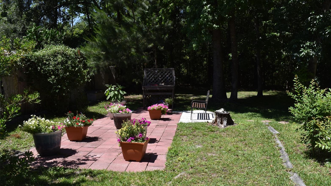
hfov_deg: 66.1
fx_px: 255
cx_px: 169
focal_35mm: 29
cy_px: 100
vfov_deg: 40.2
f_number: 10
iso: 200
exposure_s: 1/400
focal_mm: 18
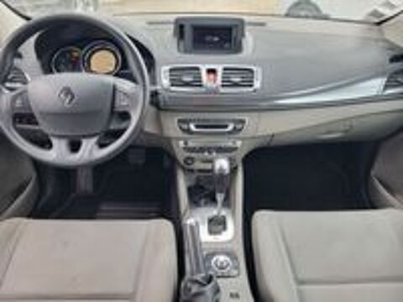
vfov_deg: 53.1
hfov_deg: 67.3
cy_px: 151
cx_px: 202
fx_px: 303
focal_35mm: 26
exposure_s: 1/100
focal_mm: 5.4
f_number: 1.8
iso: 64
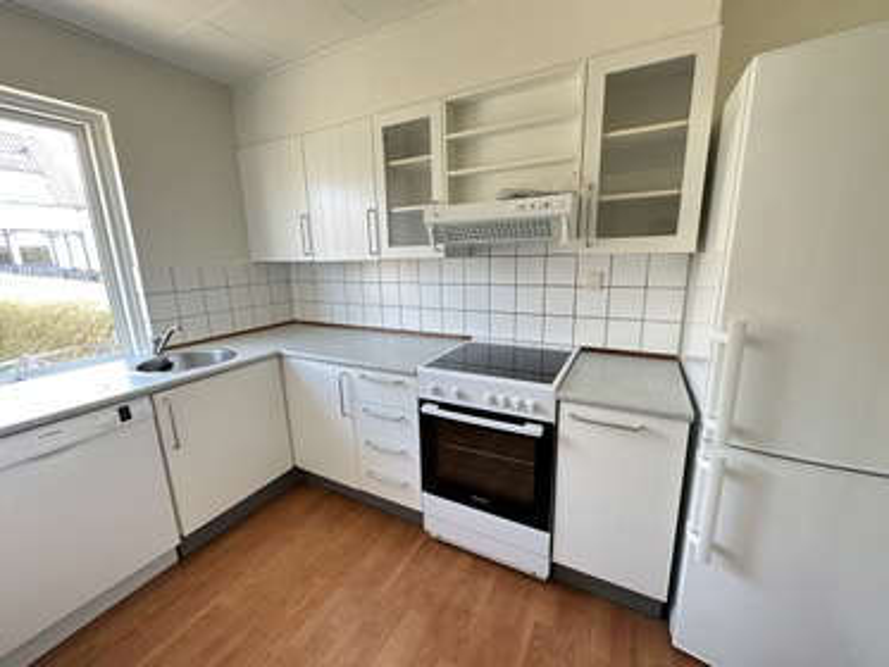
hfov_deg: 102.0
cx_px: 444
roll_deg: +1.7
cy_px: 334
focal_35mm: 14
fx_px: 360
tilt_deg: -13.4
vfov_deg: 85.7
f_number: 2.2
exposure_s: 1/99
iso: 250
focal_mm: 2.22
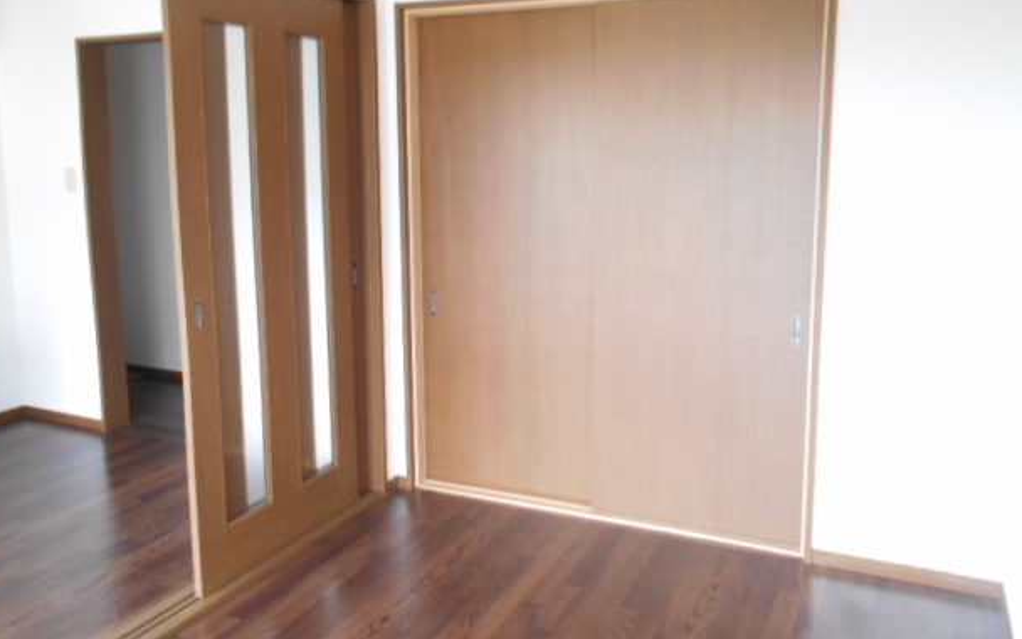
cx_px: 518
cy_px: 264
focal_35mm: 29
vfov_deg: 43.0
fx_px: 808
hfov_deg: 64.6
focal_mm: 4.6
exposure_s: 1/30
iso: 280
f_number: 3.2
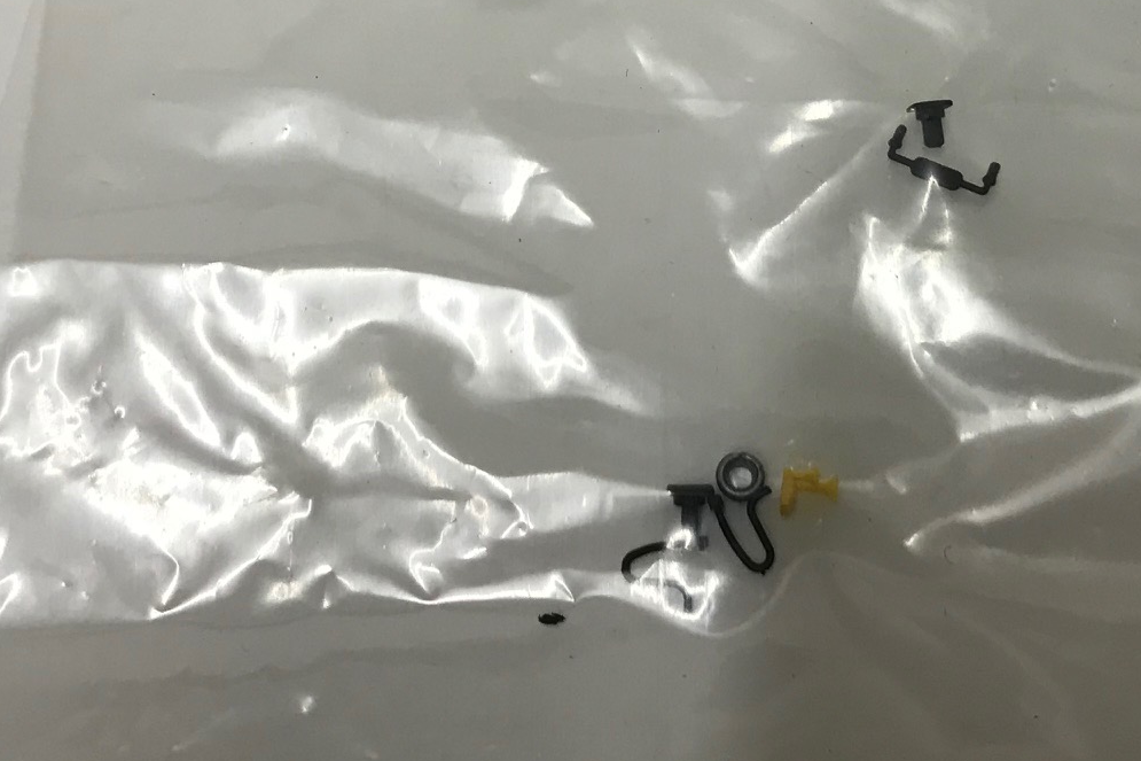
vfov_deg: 22.1
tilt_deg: -62.8
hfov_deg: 33.8
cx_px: 674
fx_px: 1870
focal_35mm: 59
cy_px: -8
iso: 25
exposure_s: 1/33
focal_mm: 3.99
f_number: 1.8
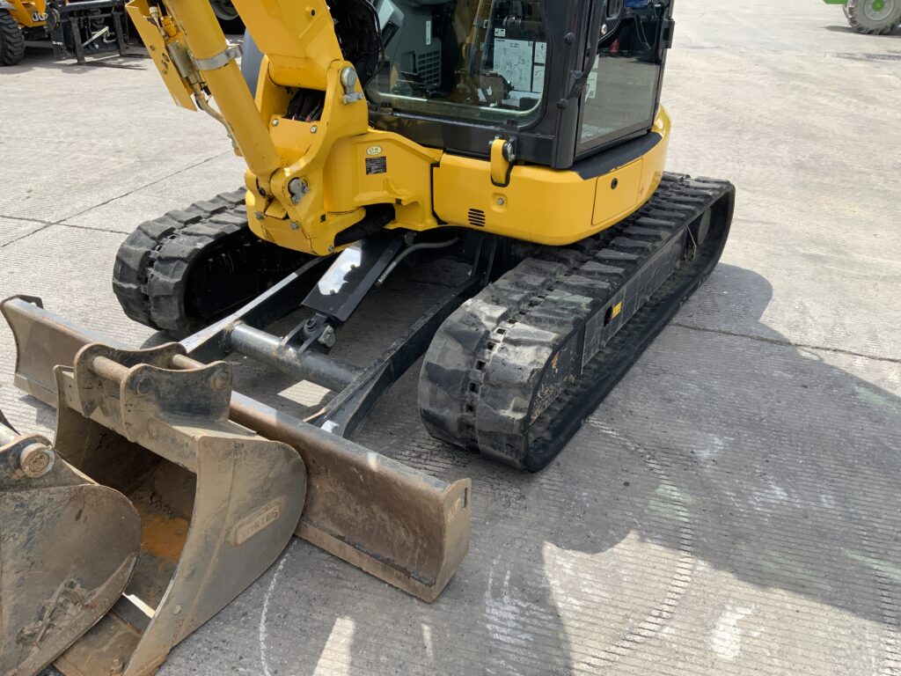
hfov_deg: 61.7
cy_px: 338
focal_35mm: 29
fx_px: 755
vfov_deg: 48.2
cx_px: 450
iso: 16
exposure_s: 1/944
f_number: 1.8
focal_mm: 3
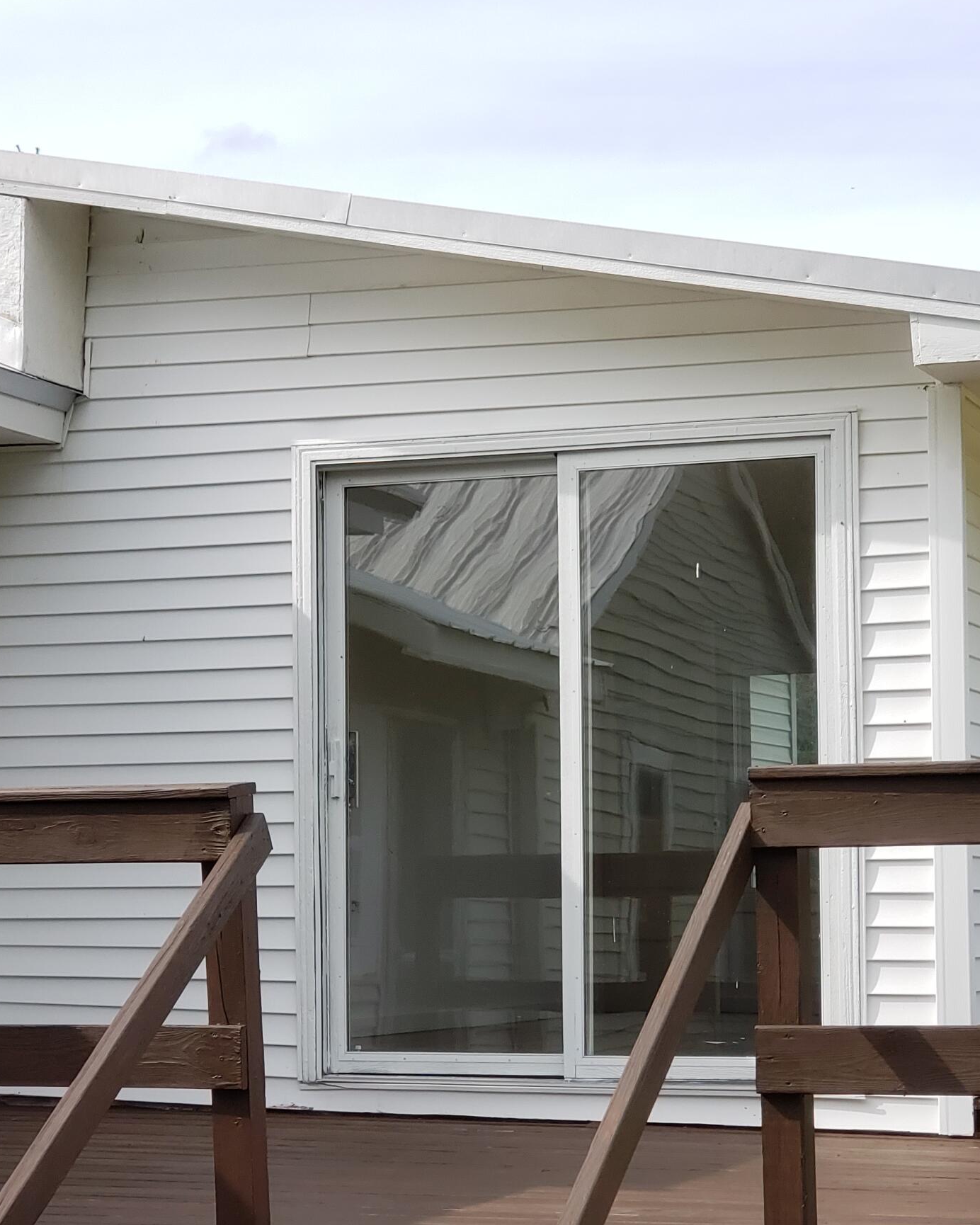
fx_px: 3190
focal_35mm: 88
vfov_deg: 21.7
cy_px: 753
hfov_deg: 17.5
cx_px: 498
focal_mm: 6
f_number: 2.4
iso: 32
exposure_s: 1/405
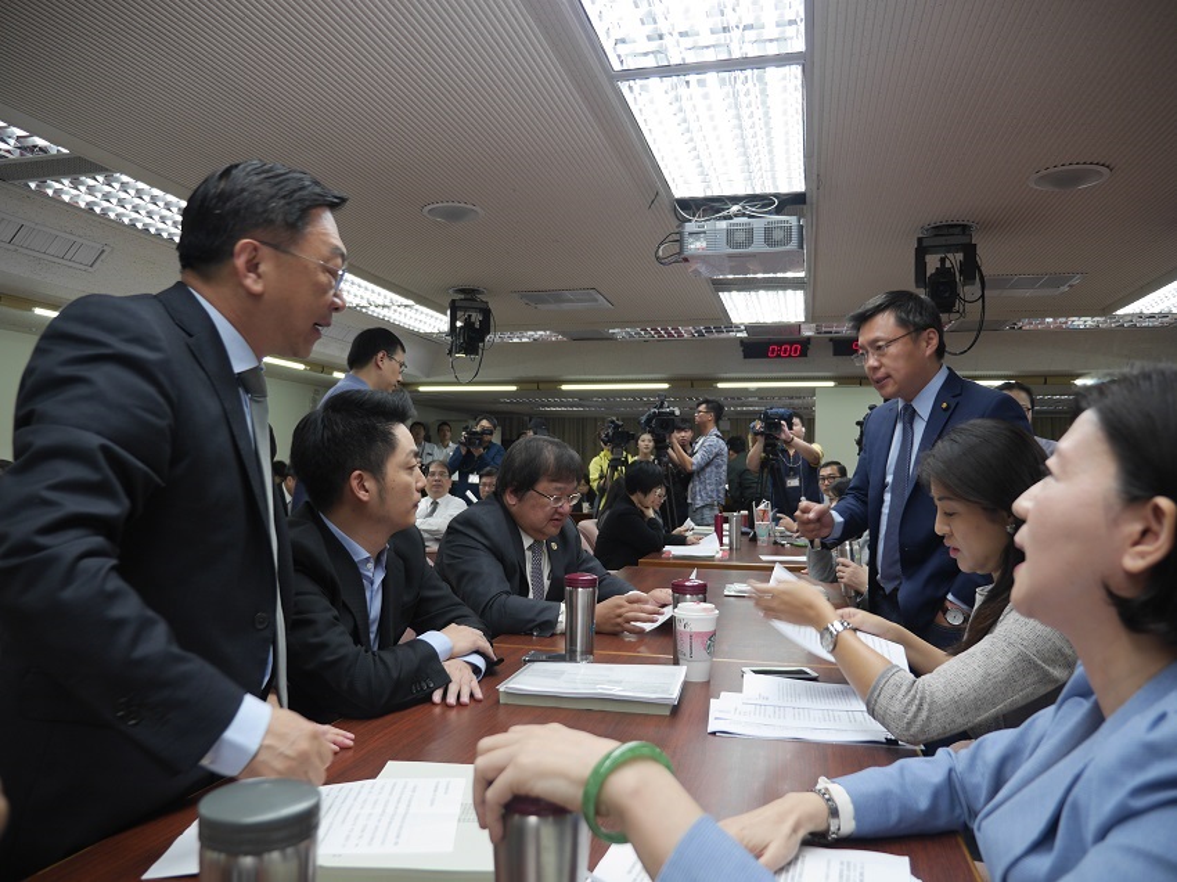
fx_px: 816
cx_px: 588
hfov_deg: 71.6
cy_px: 441
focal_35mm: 24
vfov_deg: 56.8
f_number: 2.8
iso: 200
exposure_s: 1/80
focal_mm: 12
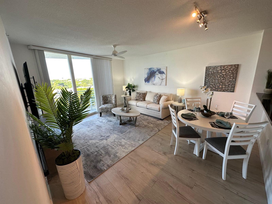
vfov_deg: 85.7
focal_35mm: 14
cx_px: 136
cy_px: 102
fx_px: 110
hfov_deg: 102.1
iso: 100
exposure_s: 1/120
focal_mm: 2.22
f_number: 2.2
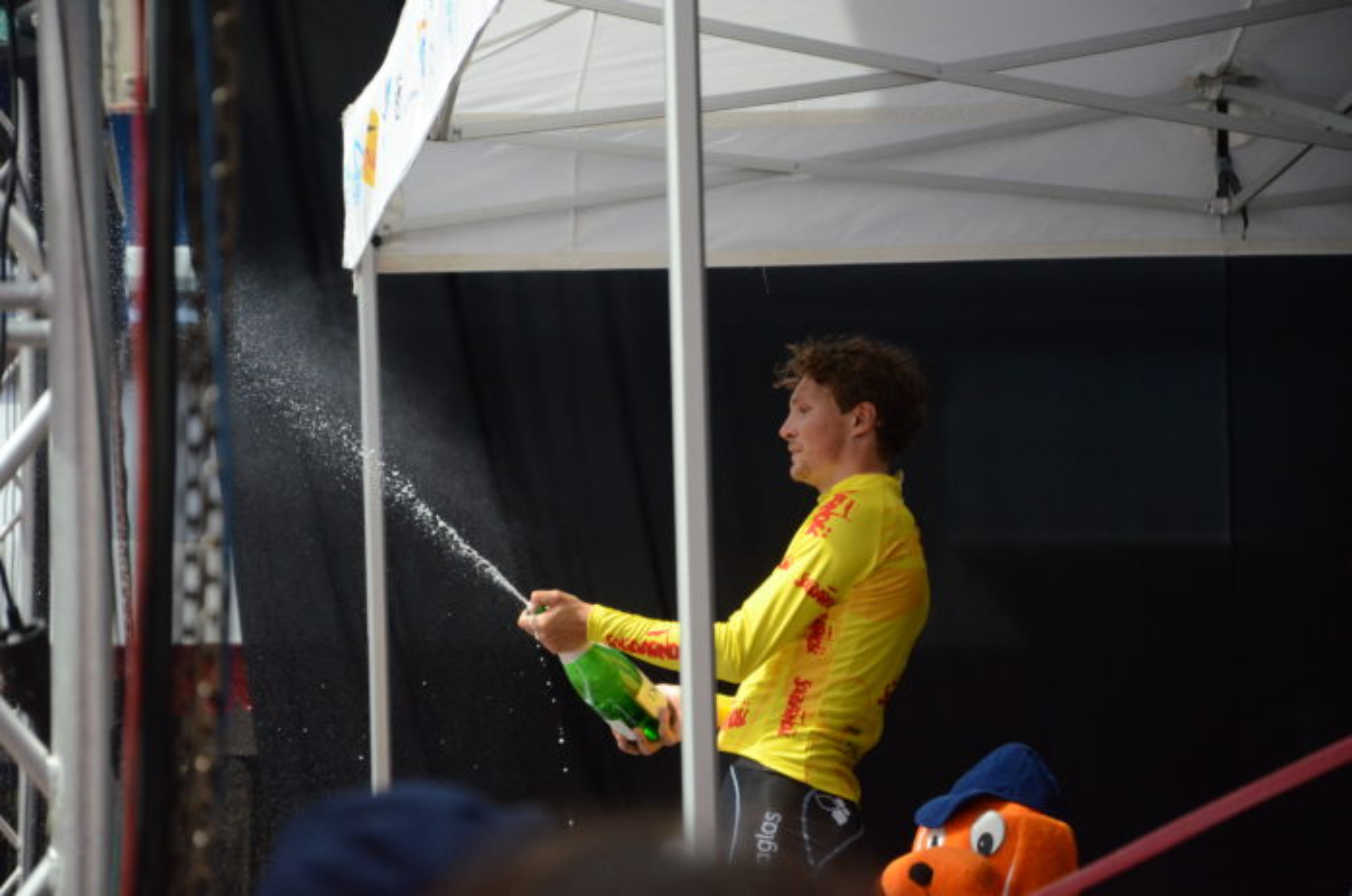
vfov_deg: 8.7
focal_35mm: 158
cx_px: 676
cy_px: 448
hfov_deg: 13.1
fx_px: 5904
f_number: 5.6
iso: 2500
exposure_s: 1/4000
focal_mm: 105
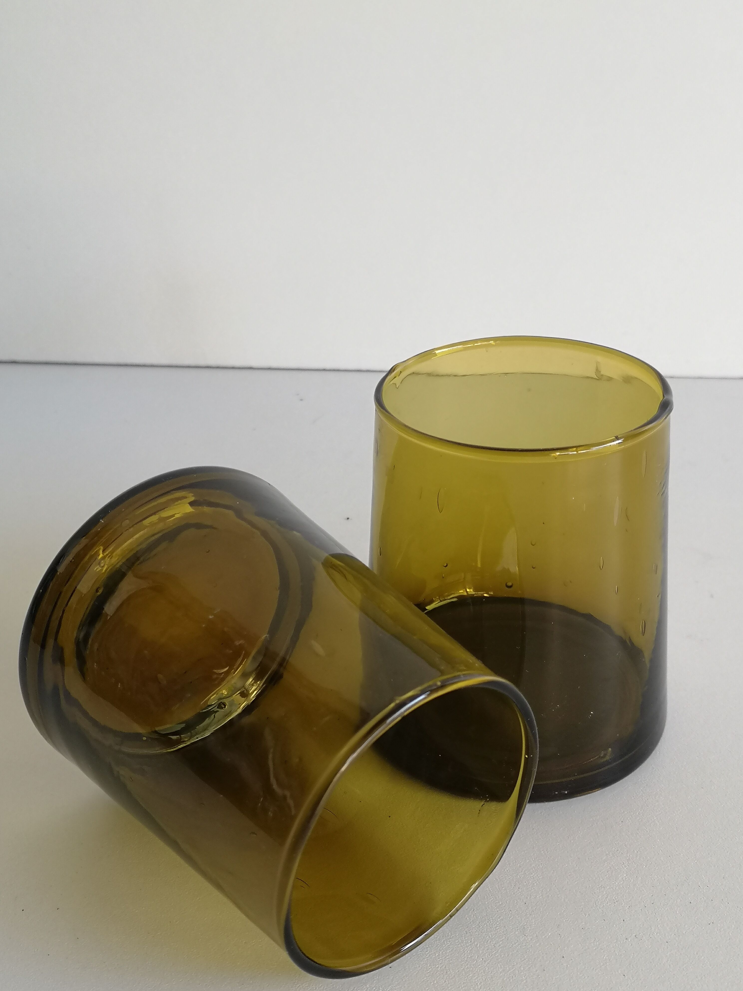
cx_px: 372
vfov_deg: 50.1
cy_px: 496
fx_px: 1059
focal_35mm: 37
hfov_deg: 38.7
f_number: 1.8
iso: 80
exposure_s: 1/90
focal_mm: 3.95
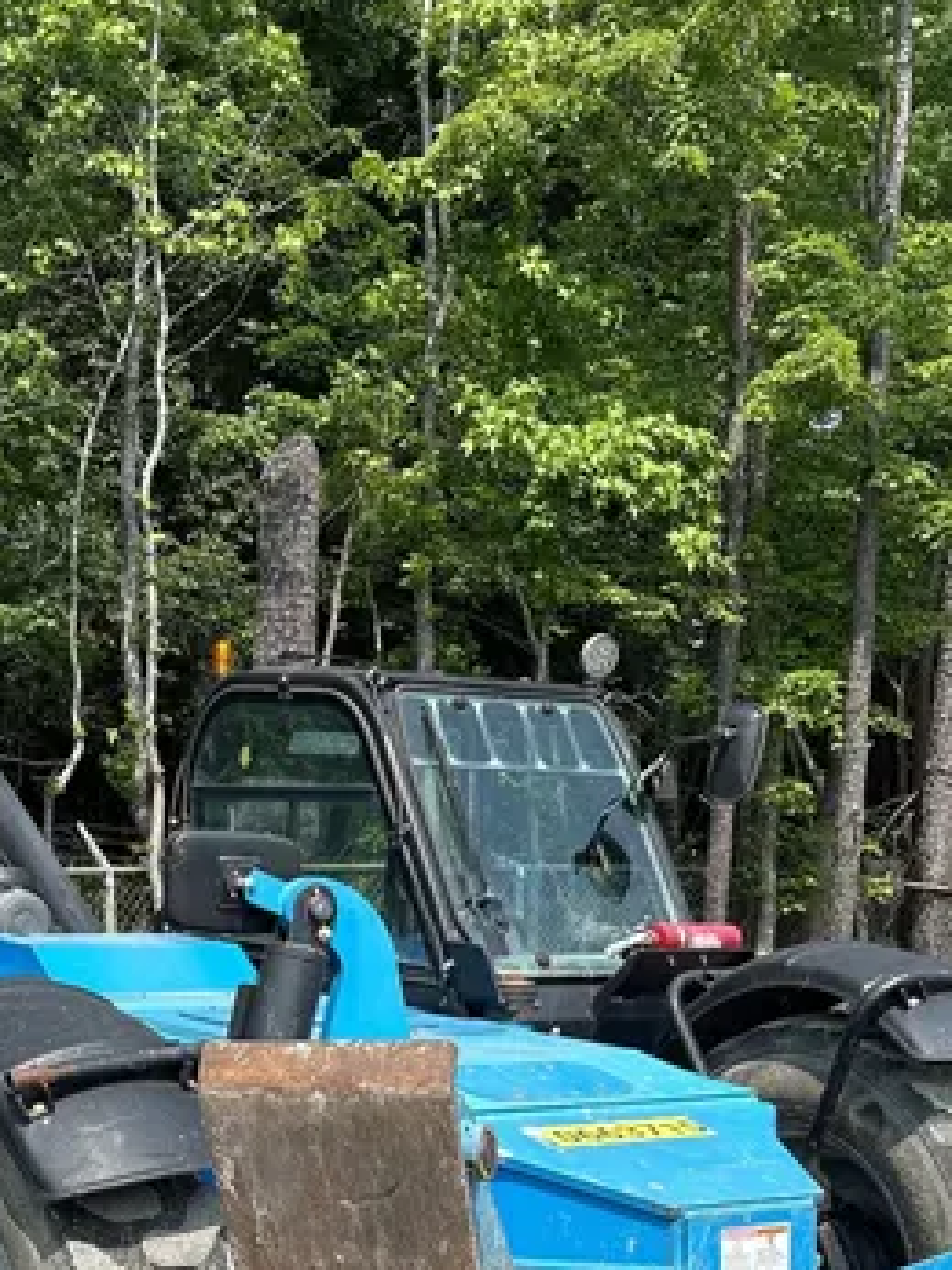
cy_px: 1235
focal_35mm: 55
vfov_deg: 32.5
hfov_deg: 26.3
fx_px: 2018
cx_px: 289
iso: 50
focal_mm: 5.96
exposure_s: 1/2364
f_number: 1.6
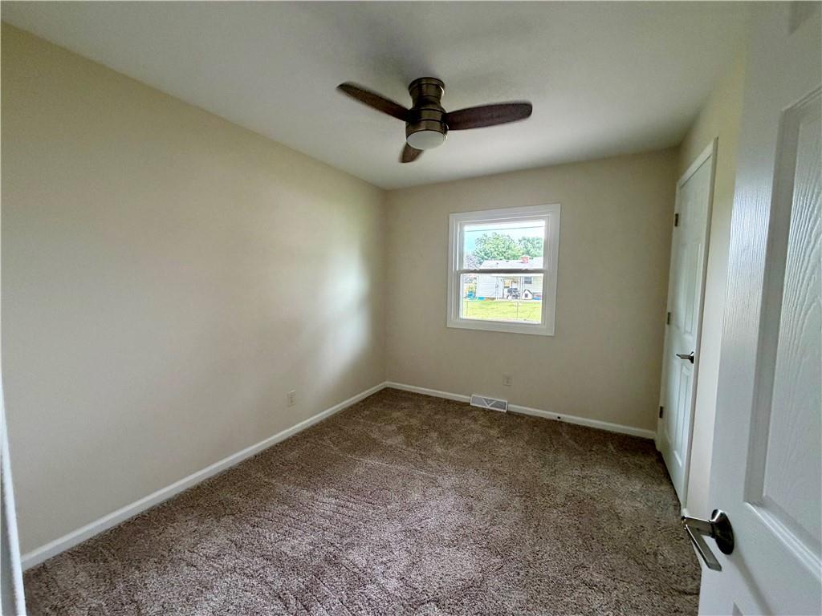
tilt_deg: -5.3
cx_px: 411
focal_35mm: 14
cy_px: 308
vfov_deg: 85.7
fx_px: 332
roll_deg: +0.9
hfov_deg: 102.1
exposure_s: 1/108
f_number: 2.2
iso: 320
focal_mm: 2.22
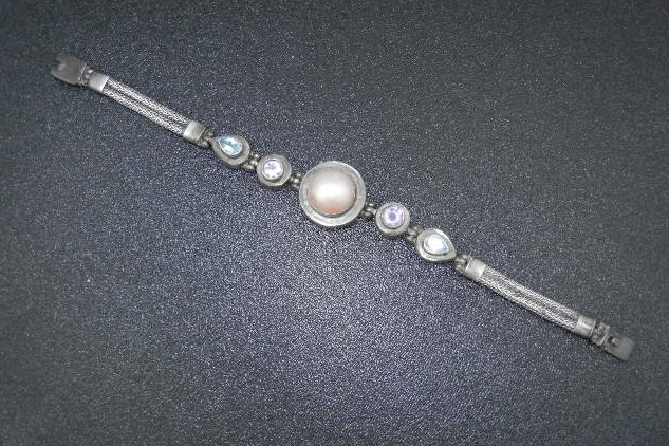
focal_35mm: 41
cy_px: 217
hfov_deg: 47.4
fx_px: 762
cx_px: 332
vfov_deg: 32.6
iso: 667
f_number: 3.7
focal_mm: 7.1
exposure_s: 1/30
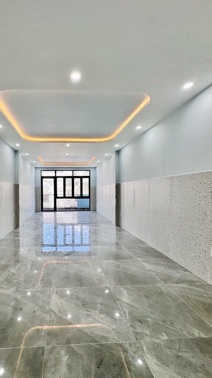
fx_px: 160
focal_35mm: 16
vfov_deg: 99.4
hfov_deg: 65.3
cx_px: 71
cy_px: 192
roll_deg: -1.6
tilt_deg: -0.2
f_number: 2.2
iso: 40
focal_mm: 2.22
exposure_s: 1/180
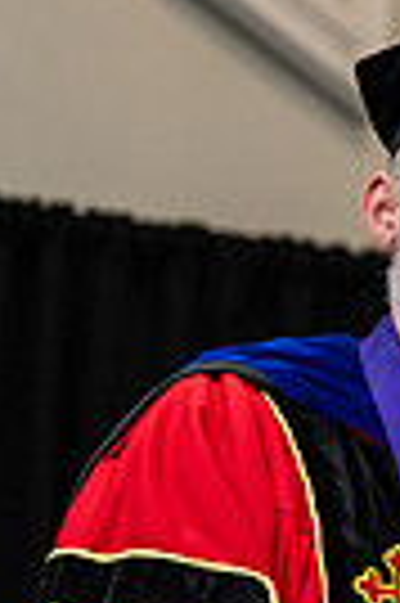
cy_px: 776
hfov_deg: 3.8
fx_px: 5998
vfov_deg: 5.7
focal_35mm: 359
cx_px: 858
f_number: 3.5
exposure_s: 1/200
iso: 1600
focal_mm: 83
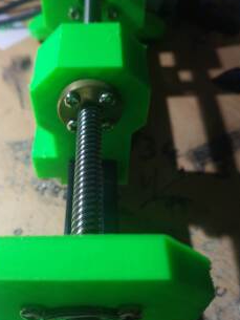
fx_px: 388
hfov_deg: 34.2
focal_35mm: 42
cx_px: 94
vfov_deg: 44.7
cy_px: 176
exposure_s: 1/25
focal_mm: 4.5
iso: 188
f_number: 2
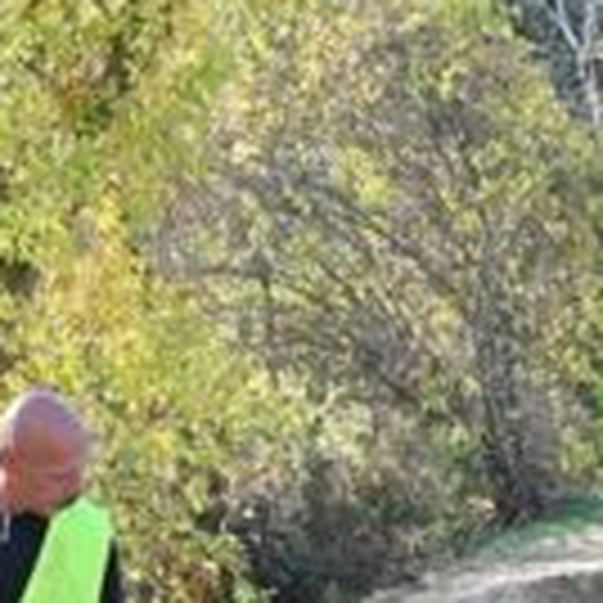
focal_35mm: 158
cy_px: 972
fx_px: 3123
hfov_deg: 11.0
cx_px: 284
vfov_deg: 10.6
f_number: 4
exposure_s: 1/400
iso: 100
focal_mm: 32.5
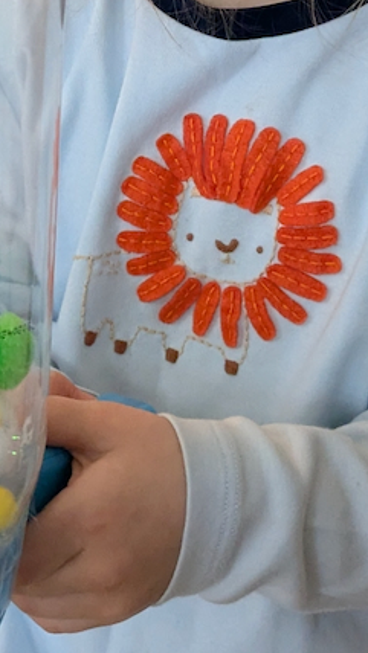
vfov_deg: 22.8
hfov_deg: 13.7
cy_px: -56
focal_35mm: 88
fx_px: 1525
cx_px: 82
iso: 331
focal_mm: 4.38
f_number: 1.73
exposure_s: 1/120
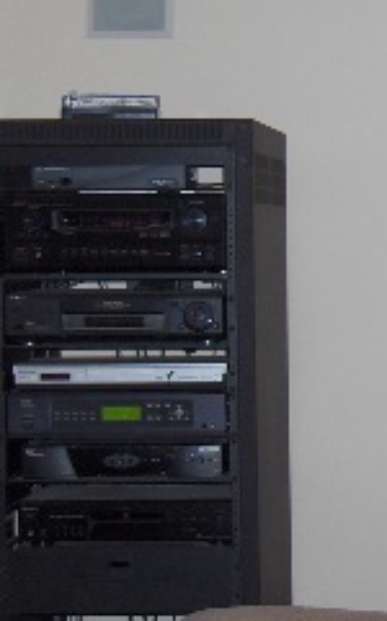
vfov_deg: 19.0
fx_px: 1862
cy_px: 299
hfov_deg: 11.2
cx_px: 660
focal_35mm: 110
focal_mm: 8
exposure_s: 1/60
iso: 100
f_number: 2.8
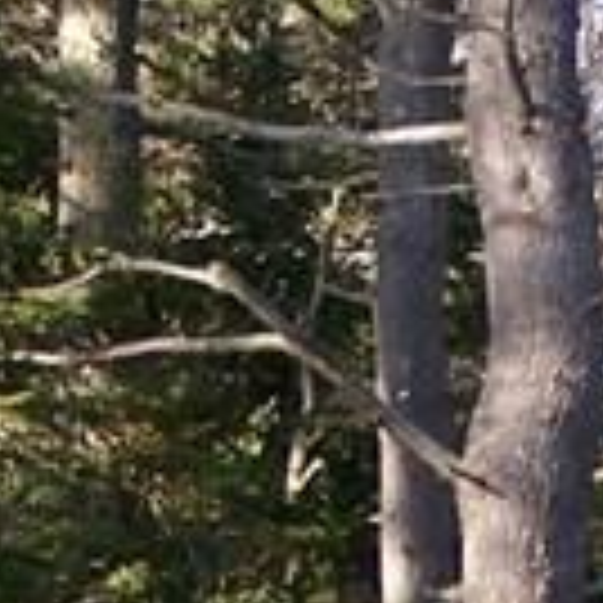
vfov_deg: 4.3
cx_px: 810
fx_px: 7883
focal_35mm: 400
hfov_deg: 4.4
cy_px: 1220
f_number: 3.1
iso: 80
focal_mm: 9.8
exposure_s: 1/200
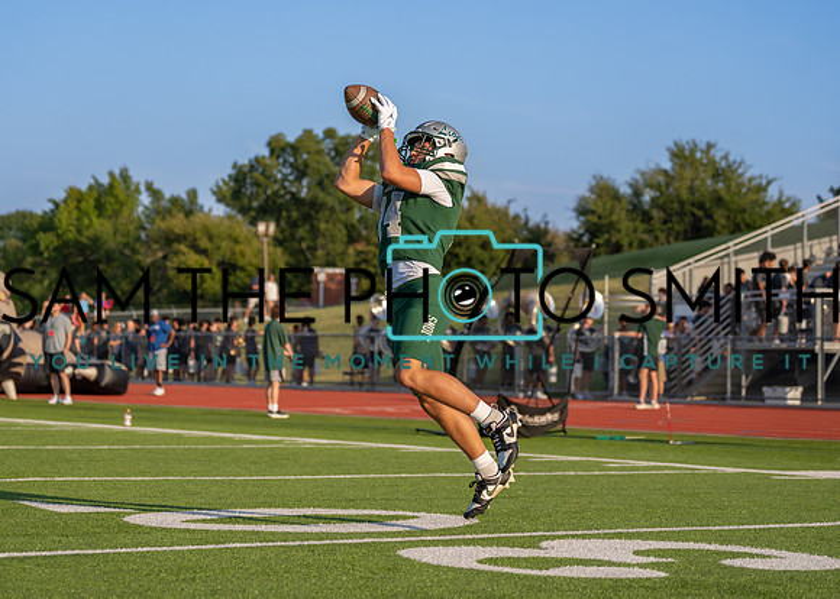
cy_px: 257
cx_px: 398
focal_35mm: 88
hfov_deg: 22.6
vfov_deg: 16.3
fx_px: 2098
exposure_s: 1/1600
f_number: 2.8
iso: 100
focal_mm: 70
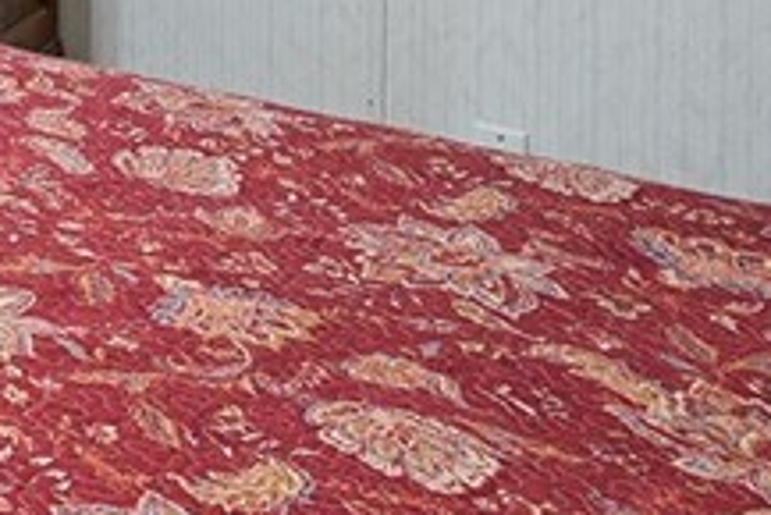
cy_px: -261
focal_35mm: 75
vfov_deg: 16.6
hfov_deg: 19.0
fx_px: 1607
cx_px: -698
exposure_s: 1/1.25
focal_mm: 15
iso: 200
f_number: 8
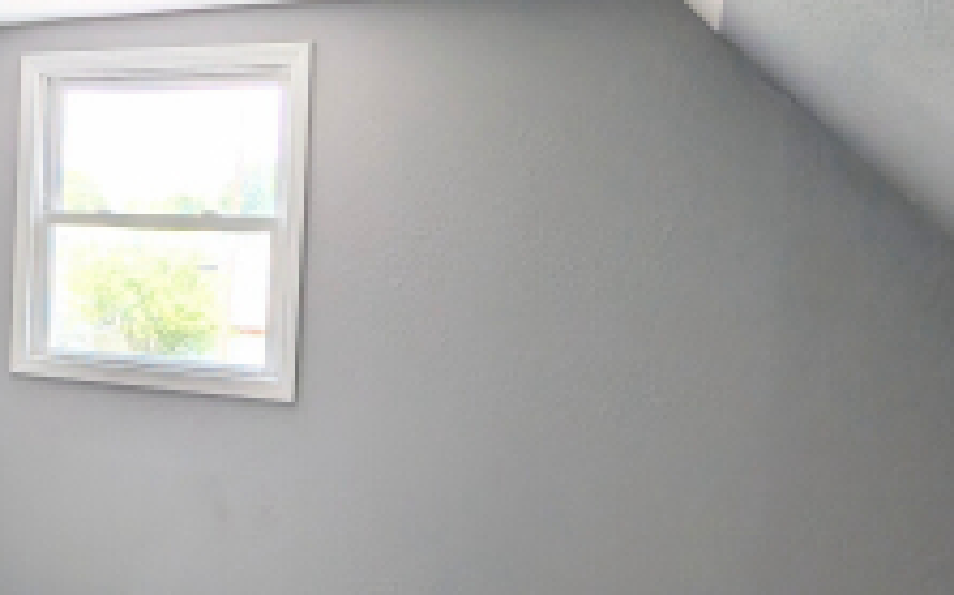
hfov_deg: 48.0
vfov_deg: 33.5
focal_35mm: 38
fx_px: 987
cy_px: 317
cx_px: 158
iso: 65
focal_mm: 2.02
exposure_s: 1/207
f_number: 1.7
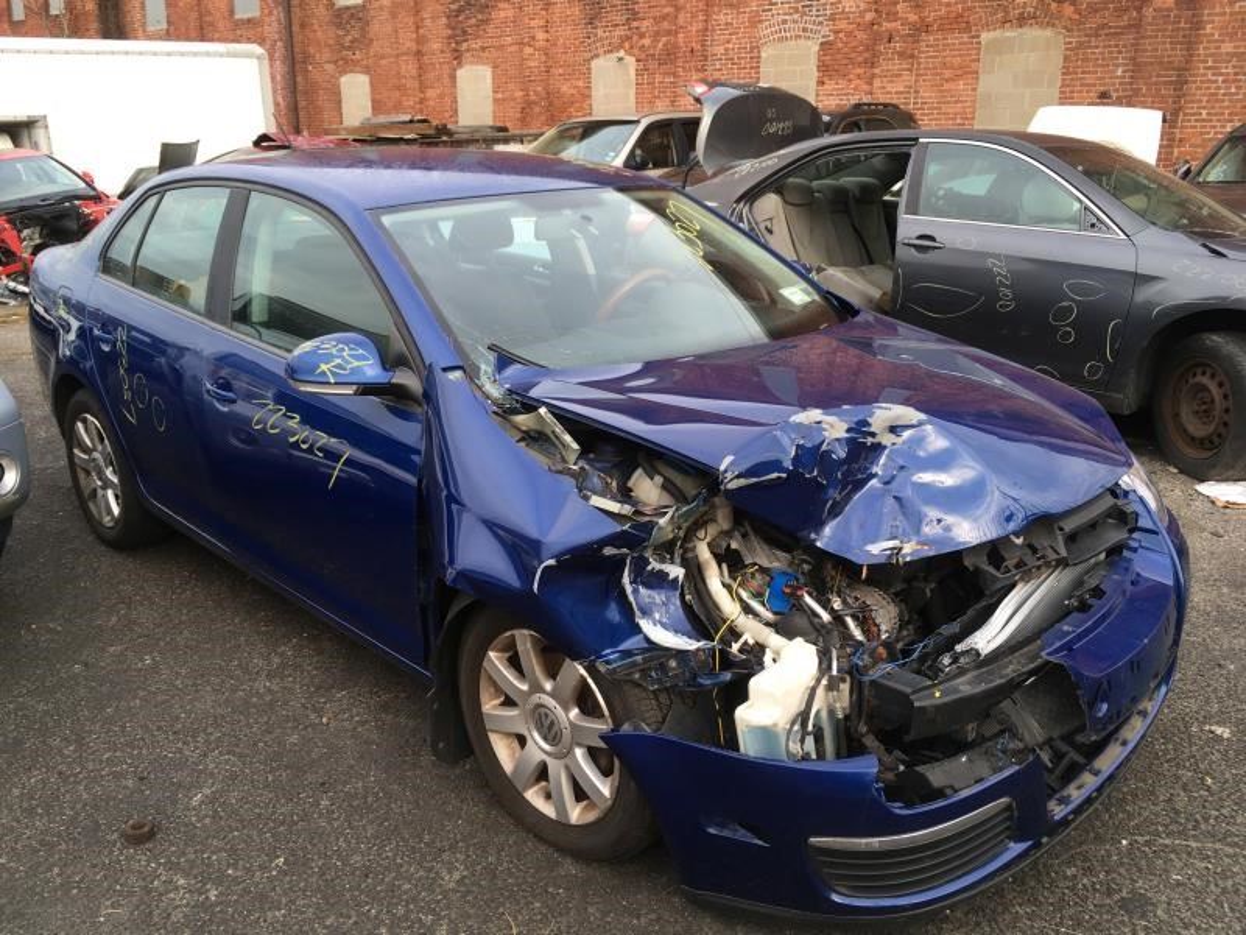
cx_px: 623
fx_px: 1044
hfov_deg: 61.7
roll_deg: -0.4
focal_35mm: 29
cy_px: 468
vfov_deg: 48.2
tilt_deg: -14.6
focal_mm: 4.15
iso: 25
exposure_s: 1/126
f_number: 2.2
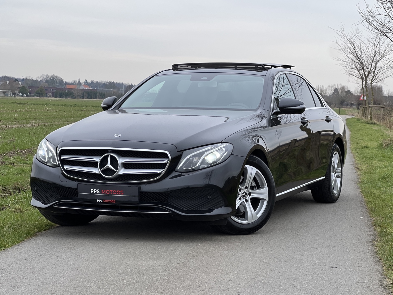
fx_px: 931
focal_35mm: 82
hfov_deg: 23.8
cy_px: 143
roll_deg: -2.1
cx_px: 188
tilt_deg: -2.5
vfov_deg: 18.0
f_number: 2.8
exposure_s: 1/142
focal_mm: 9
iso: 20
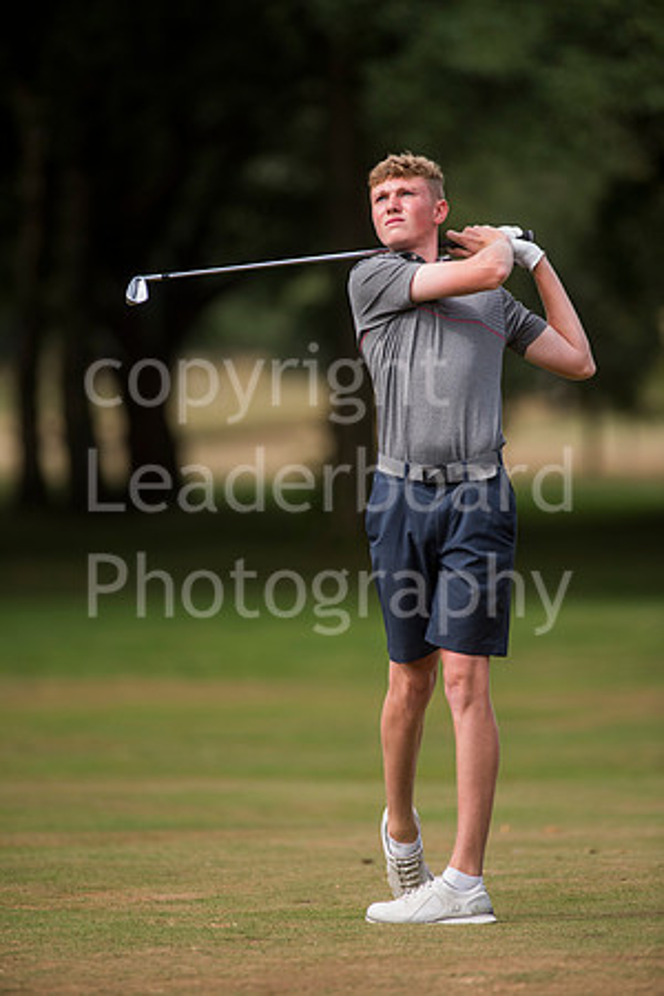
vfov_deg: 6.9
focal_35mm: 300
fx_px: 8299
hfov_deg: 4.6
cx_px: 332
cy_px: 498
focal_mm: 300
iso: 400
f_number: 4
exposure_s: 1/2000
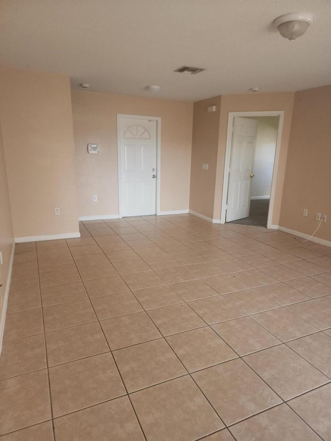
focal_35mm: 23
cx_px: 166
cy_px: 220
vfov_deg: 73.9
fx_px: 293
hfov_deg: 58.9
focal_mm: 6.4
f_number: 1.8
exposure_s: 1/40
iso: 80
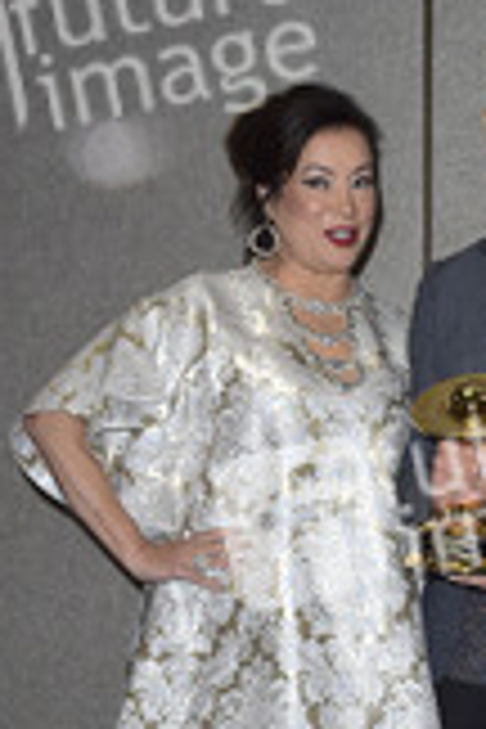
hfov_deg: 16.6
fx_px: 1600
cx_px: 578
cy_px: 729
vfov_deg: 24.5
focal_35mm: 79
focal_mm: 32
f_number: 6.3
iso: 500
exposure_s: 1/250
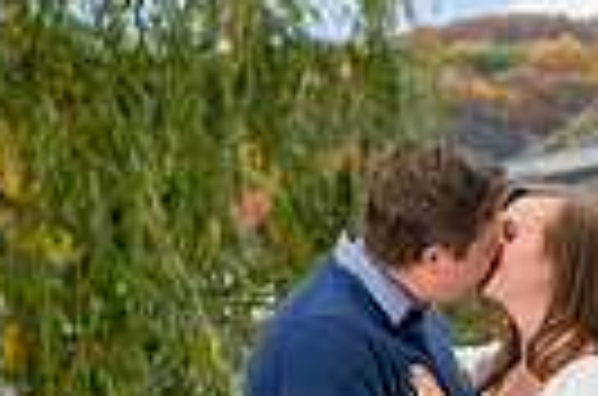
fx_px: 2337
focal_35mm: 141
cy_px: 392
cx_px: 517
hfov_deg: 14.5
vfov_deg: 9.6
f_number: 2.8
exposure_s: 1/3200
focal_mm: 32
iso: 640
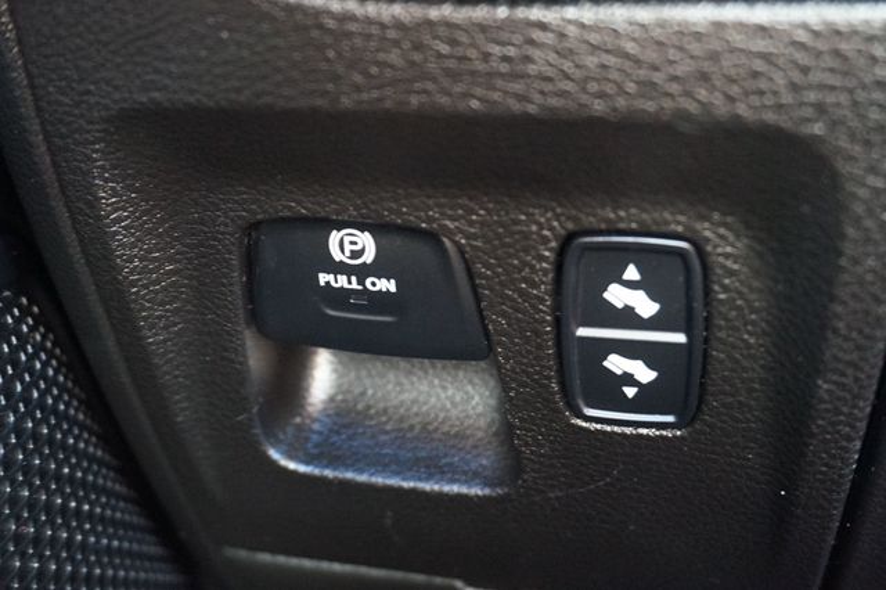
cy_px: 295
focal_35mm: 45
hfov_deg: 43.6
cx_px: 443
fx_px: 1107
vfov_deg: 29.8
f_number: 5
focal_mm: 30
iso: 3200
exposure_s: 1/13
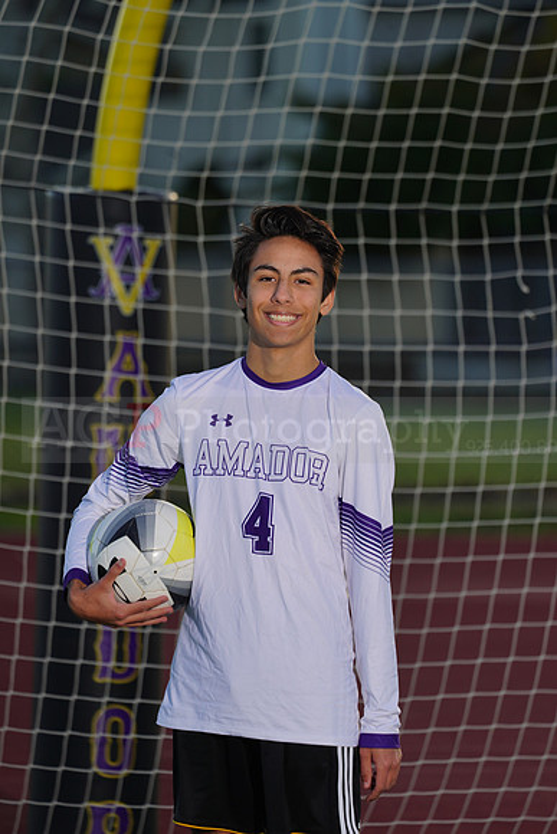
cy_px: 417
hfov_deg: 3.4
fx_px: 9277
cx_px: 278
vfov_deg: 5.2
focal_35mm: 400
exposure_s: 1/200
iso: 100
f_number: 8
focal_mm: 400
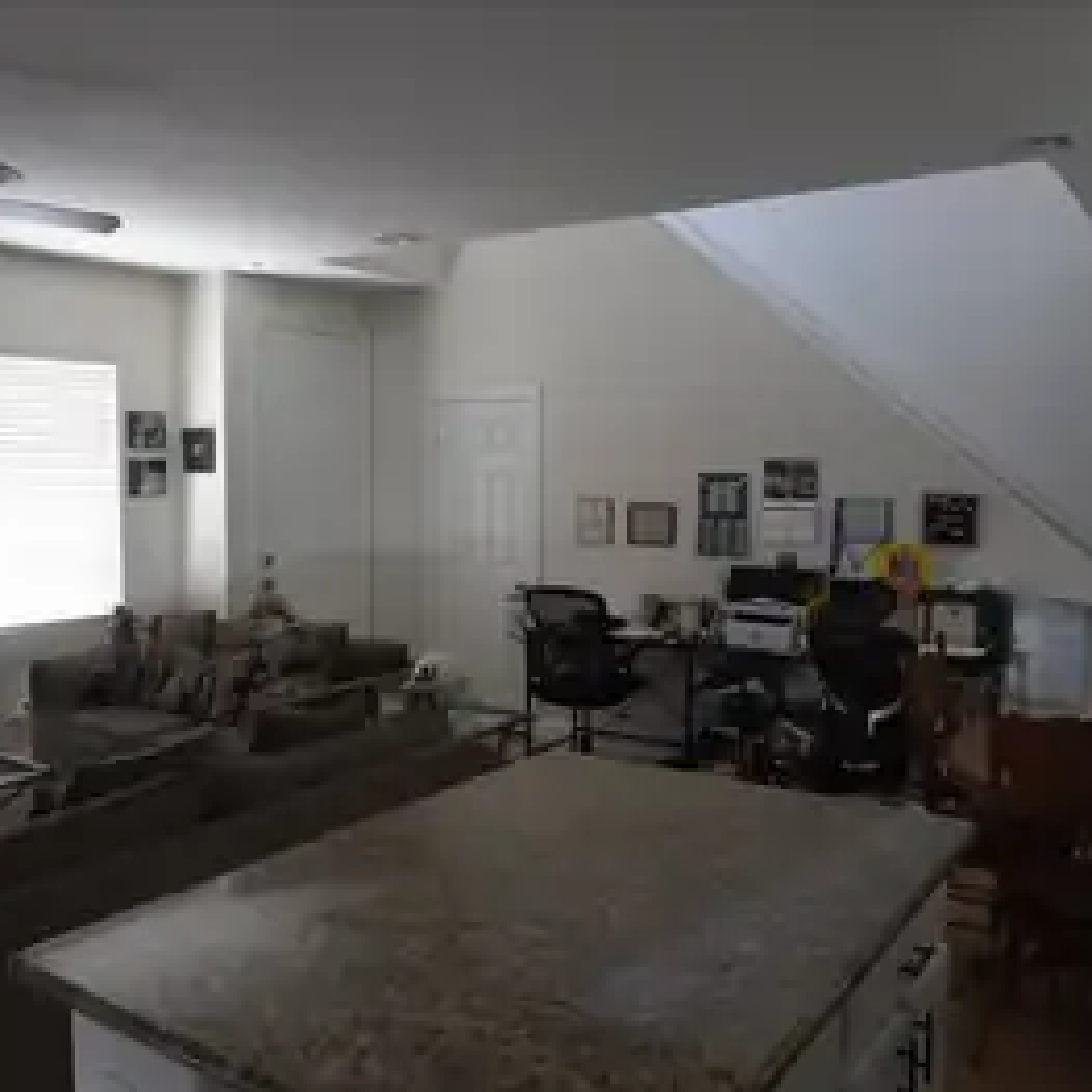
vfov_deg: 52.5
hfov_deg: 52.2
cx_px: 448
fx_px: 1106
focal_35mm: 31
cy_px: 550
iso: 4000
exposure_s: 1/30
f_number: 10
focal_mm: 16
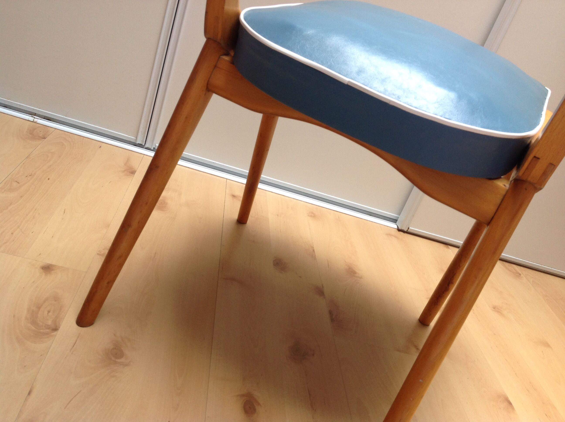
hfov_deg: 52.7
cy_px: 211
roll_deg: -21.0
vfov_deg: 40.6
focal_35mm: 35
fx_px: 570
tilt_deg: -24.2
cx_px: 282
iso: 80
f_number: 2.4
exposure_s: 1/15
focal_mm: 4.28
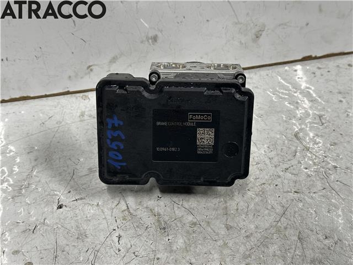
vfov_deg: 30.3
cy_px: 132
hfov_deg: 39.7
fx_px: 489
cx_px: 176
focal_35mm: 48
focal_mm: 6.86
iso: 200
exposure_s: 1/33
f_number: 1.78
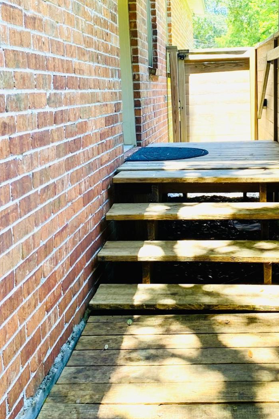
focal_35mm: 52
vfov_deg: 38.0
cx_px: 204
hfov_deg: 25.7
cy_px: 160
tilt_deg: -5.8
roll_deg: +1.6
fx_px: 605
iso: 32
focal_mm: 4.25
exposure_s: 1/139
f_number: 1.8
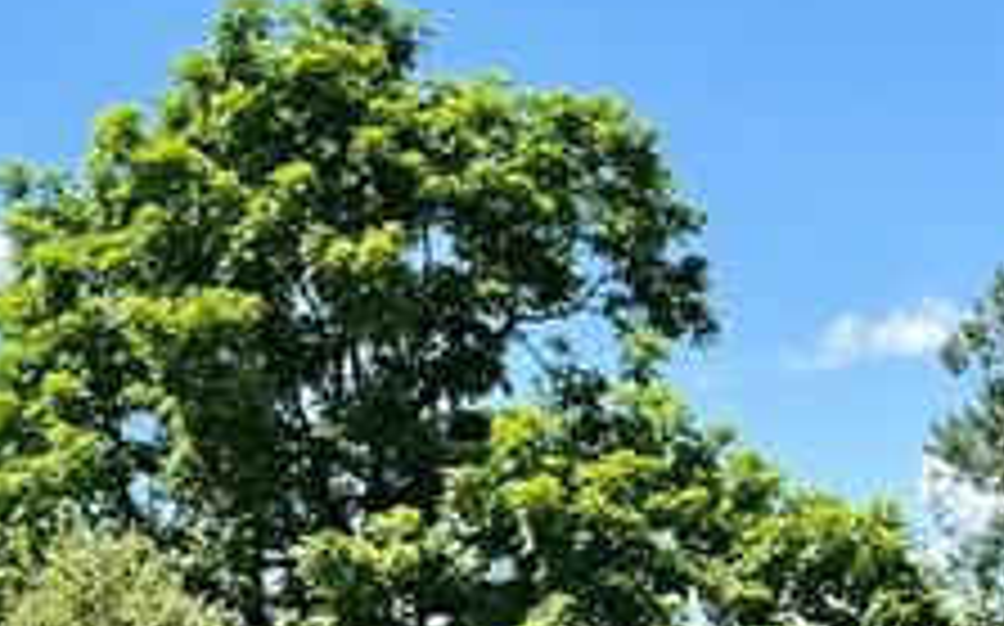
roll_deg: +1.0
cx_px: 707
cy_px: 1306
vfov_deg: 10.2
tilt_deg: -8.2
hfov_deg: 17.8
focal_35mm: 117
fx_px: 3199
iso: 80
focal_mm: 6.76
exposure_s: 1/3145
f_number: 1.78
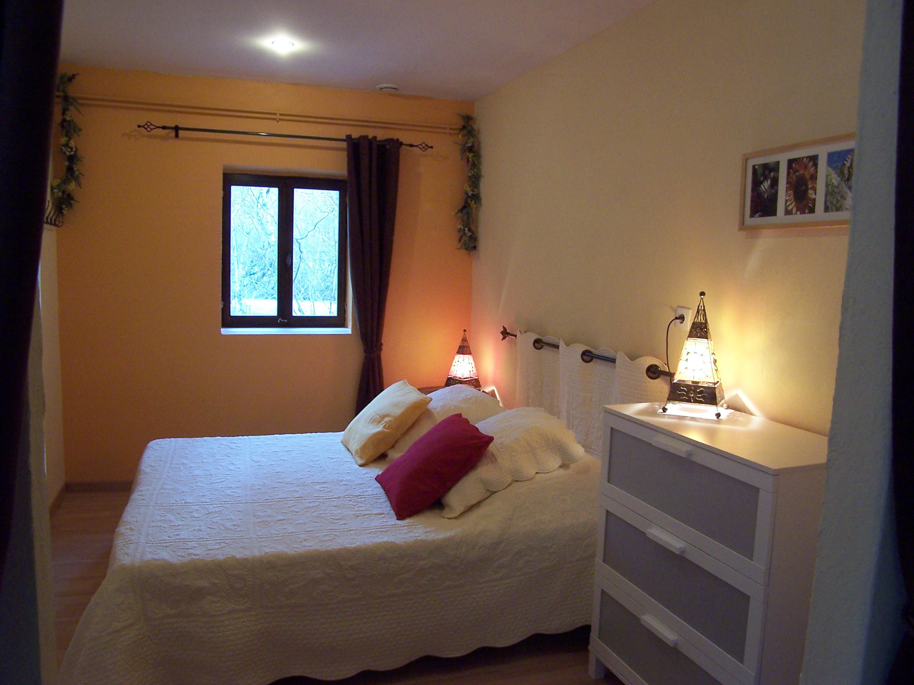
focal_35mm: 38
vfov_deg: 37.7
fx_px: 1003
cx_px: 457
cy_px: 342
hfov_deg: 49.0
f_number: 2.8
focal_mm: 6.3
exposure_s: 1/20
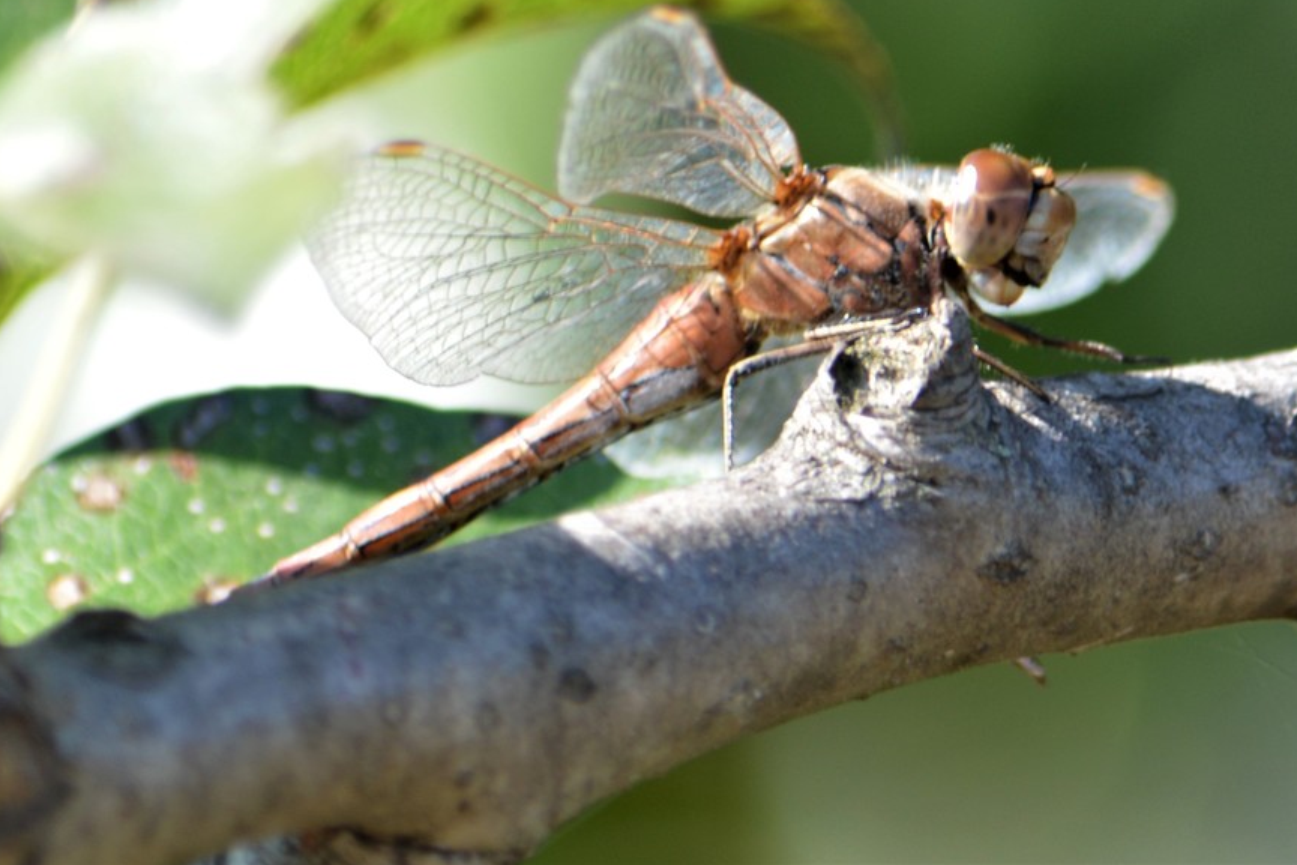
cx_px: 596
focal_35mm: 500
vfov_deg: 2.7
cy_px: 389
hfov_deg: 4.1
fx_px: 18012
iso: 200
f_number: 8
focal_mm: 300
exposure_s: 1/125
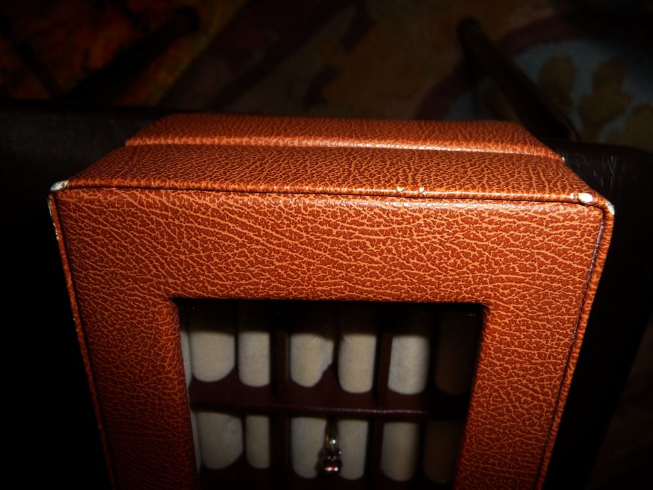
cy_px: 245
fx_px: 528
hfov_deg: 63.4
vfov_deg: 49.7
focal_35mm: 28
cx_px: 326
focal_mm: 4.7
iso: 100
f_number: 3.3
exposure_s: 1/30
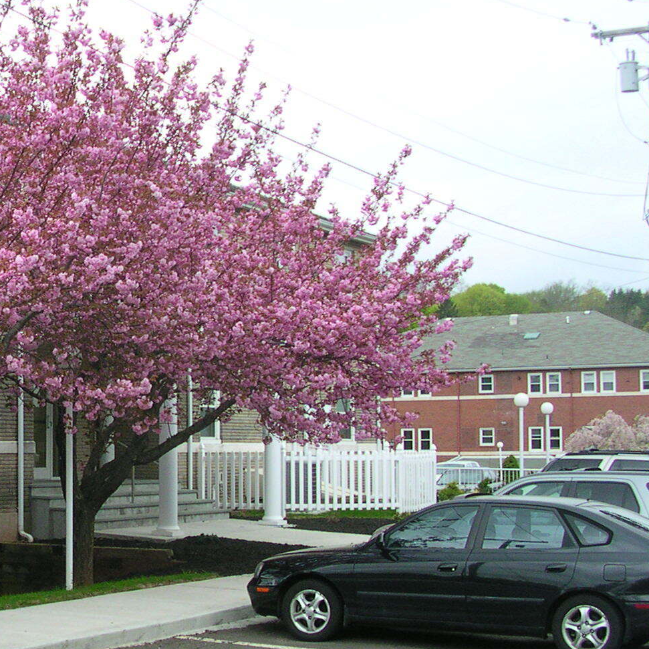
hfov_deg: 24.0
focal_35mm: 69
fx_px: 1464
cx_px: 13
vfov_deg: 25.0
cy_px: 382
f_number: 2.7
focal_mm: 5.6
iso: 100
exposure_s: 1/75
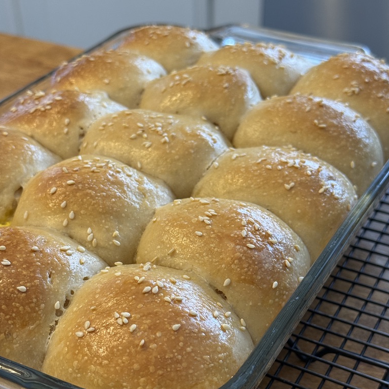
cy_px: 234
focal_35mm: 57
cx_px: 194
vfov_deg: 30.0
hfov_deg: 30.0
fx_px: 725
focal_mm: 6.76
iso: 125
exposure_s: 1/60
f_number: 1.78
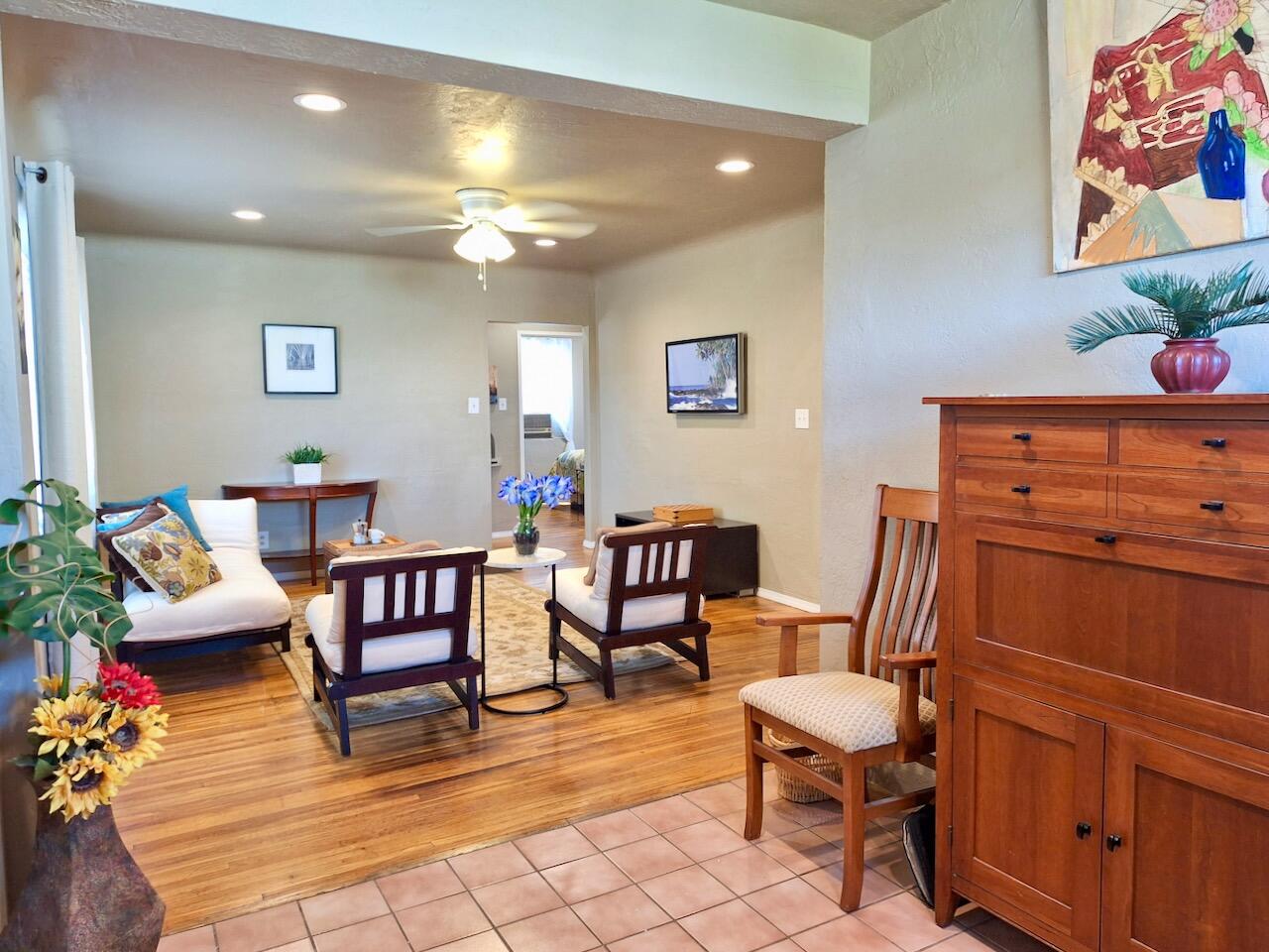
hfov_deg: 73.9
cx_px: 634
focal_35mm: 23
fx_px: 843
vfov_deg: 58.9
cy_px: 476
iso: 125
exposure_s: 1/40
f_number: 1.8
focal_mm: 5.54
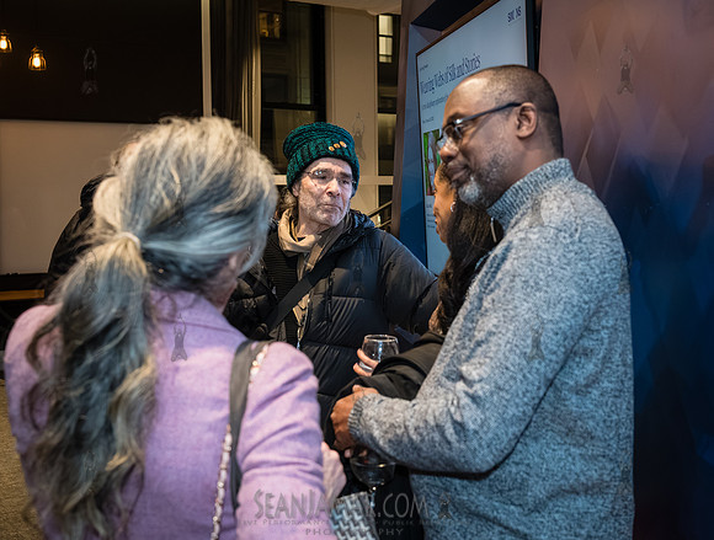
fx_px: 1047
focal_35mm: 51
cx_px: 444
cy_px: 259
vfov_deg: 28.9
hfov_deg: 37.4
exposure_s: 1/200
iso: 6400
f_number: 5
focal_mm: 41
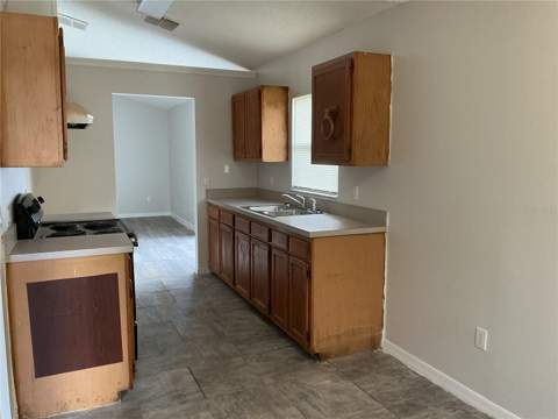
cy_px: 210
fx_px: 467
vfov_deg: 48.2
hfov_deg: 61.7
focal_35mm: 29
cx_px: 279
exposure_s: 1/60
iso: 100
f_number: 1.8
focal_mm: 3
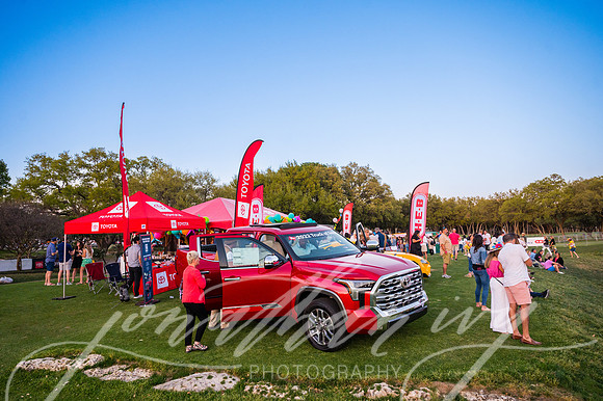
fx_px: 402
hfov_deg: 73.8
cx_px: 302
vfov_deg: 53.1
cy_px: 200
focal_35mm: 24
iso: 1250
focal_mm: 24
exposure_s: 1/800
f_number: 4
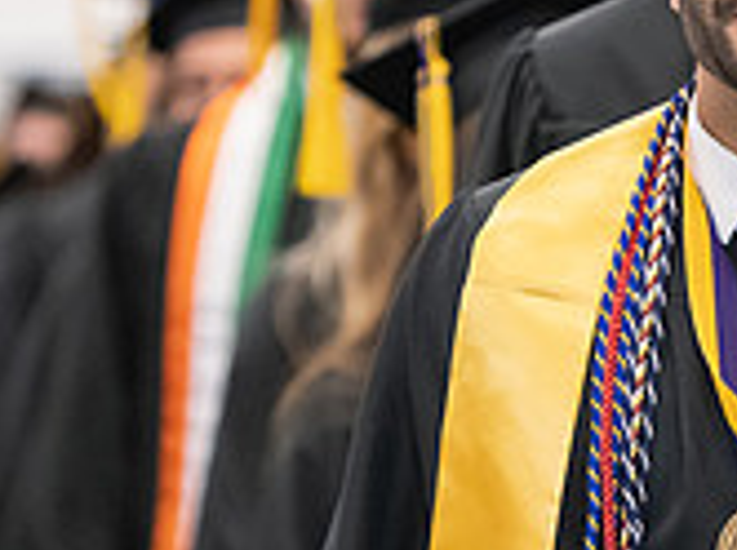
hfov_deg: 4.4
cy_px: 104
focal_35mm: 455
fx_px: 9673
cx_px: 888
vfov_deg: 3.3
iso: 3200
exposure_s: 1/200
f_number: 3.2
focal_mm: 135
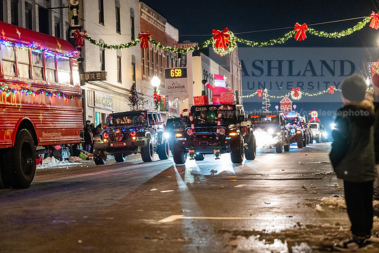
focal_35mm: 87
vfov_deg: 15.7
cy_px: 126
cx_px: 190
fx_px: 916
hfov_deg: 23.4
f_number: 3.2
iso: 8000
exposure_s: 1/160
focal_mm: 87
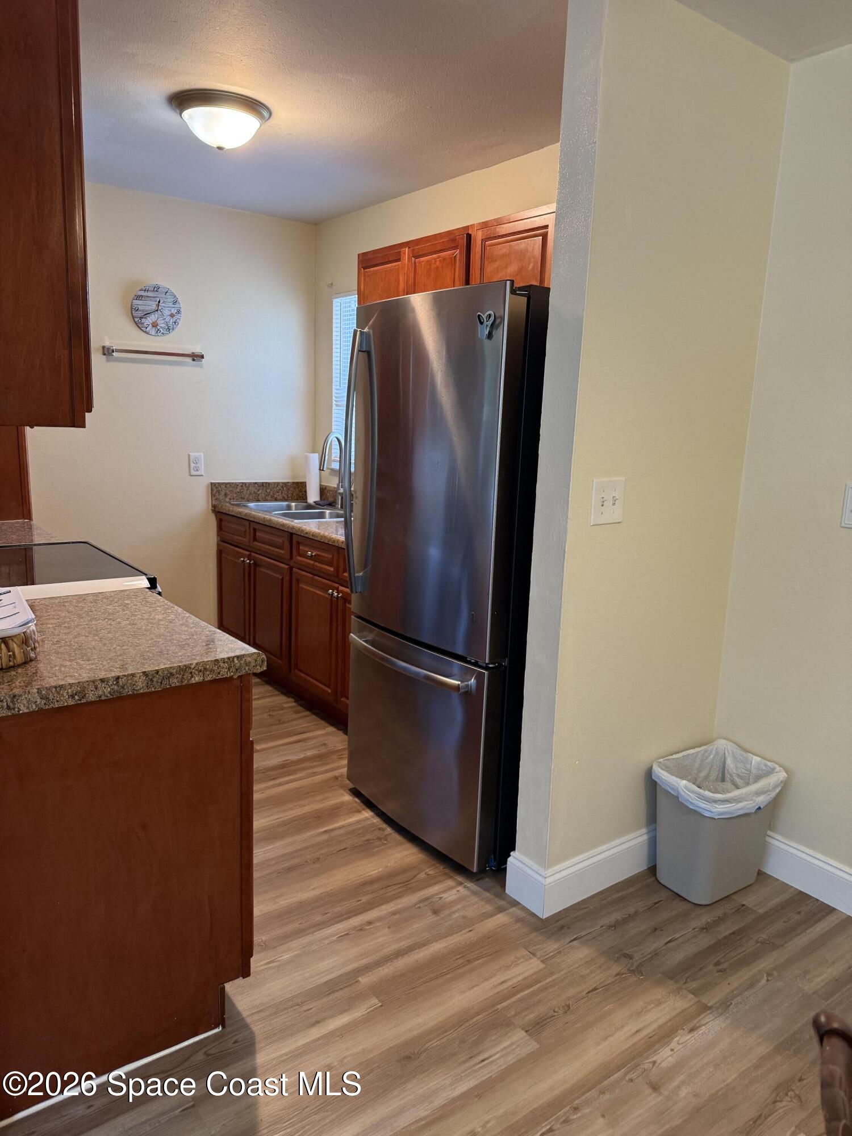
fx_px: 788
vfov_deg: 71.6
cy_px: 568
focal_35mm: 24
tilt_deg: -9.2
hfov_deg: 56.8
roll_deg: -2.0
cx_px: 426
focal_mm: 6.76
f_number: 1.78
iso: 200
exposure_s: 1/60
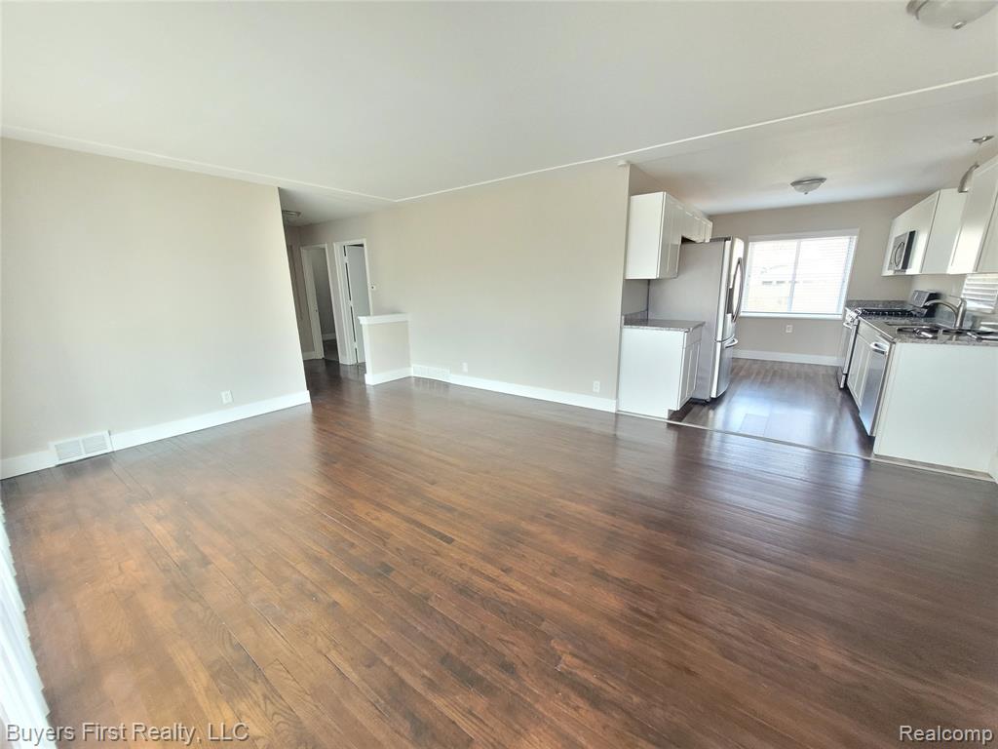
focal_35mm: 13
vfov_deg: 89.9
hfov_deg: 106.2
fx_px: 375
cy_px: 374
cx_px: 499
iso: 320
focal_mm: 1.74
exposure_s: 1/40
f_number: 2.2
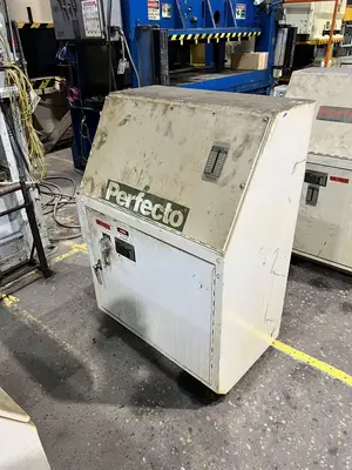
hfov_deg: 53.1
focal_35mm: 26
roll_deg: +1.0
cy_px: 235
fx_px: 353
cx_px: 176
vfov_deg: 67.3
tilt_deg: -28.8
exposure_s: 1/60
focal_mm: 5.7
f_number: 1.5
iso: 160
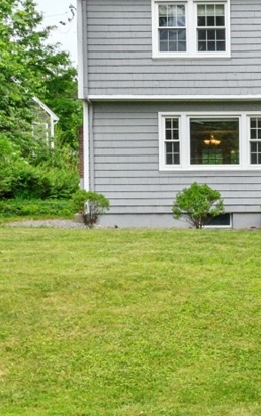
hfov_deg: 15.8
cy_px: 148
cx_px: 394
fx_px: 864
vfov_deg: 27.0
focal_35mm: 76
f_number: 6.3
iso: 1000
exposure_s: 1/2000
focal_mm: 20
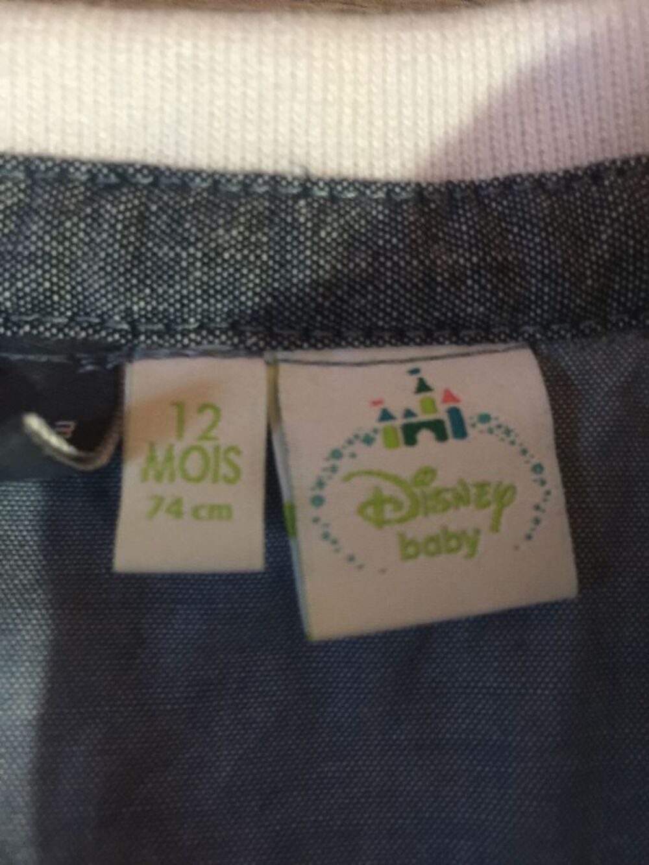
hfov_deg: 48.2
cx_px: 324
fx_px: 725
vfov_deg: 61.7
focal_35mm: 29
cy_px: 432
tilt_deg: -84.3
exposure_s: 1/8
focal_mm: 4.15
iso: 125
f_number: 2.2
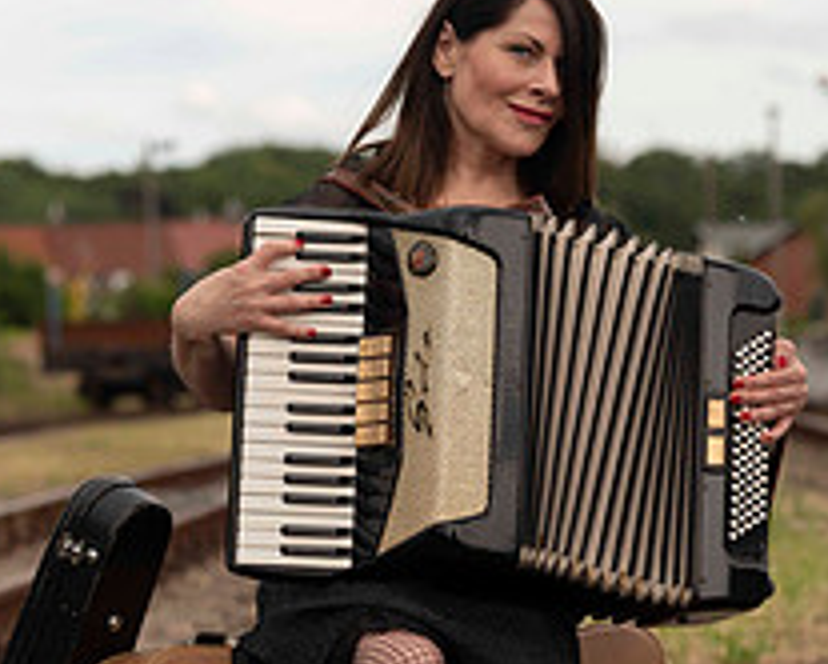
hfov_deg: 11.3
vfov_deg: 9.0
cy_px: 422
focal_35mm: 171
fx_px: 4194
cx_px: 272
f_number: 2.8
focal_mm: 65
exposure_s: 1/1000
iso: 64
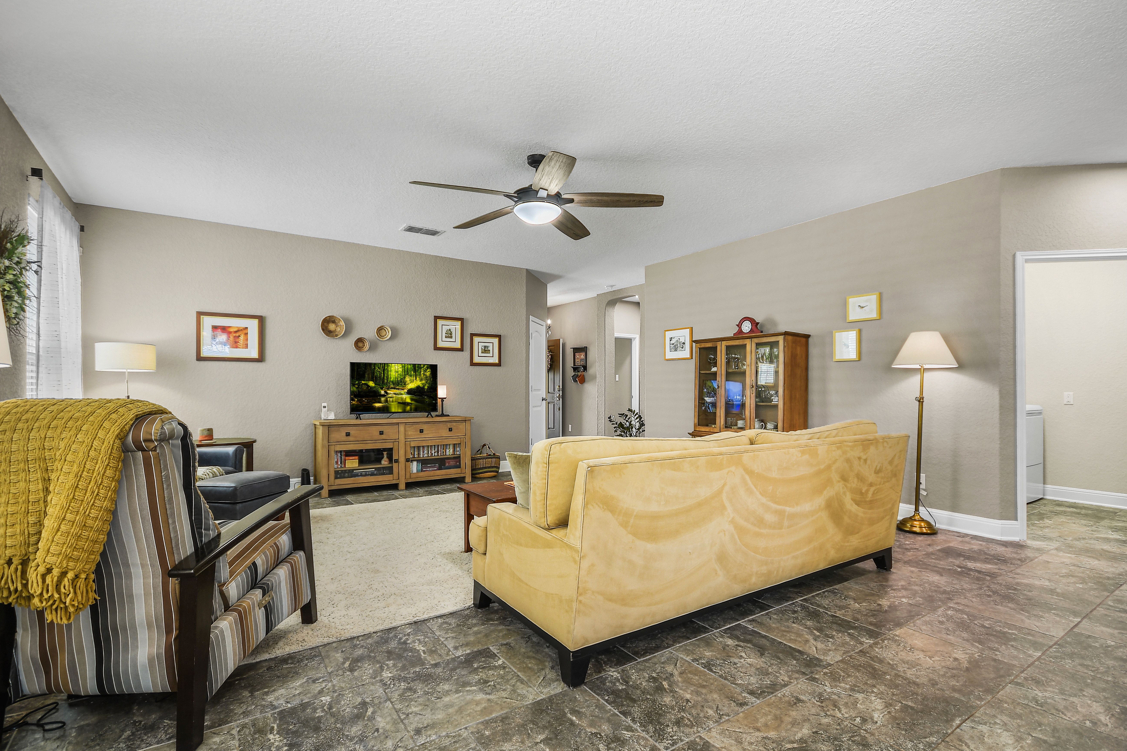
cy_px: 382
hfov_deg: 96.7
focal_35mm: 16
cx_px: 575
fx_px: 501
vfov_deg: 73.7
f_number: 5.6
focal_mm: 10
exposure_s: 1/2
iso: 125
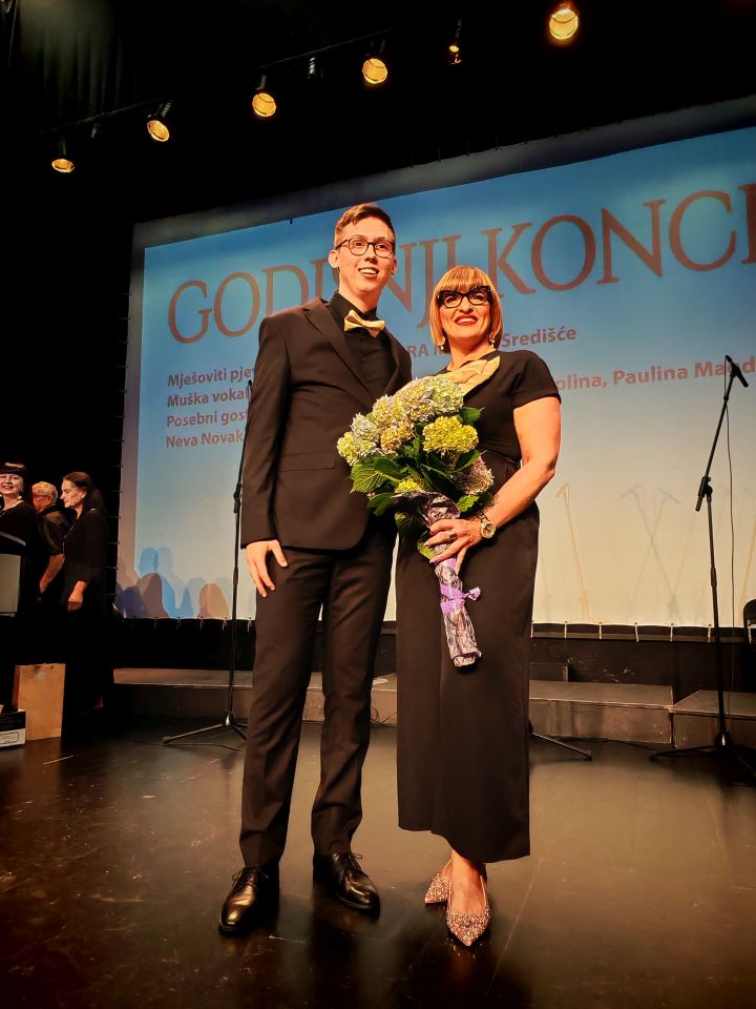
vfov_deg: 67.3
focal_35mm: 26
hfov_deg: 53.1
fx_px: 757
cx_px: 378
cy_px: 504
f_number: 2.2
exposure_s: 1/33
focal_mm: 1.96
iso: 200
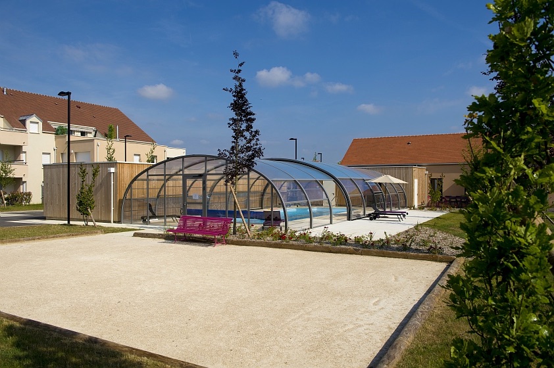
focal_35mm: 29
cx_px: 277
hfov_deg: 63.7
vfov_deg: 44.9
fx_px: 446
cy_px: 184
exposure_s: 1/500
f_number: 7.1
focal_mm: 29
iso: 100
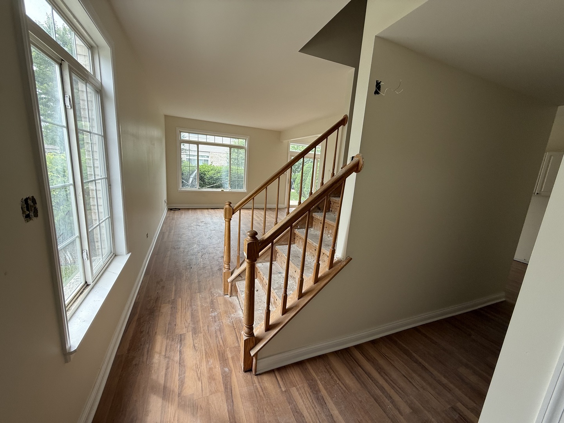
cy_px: 212
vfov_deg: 85.7
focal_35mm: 14
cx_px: 282
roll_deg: -4.2
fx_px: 228
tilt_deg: -10.4
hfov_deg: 102.1
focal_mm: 2.22
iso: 64
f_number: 2.2
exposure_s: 1/143
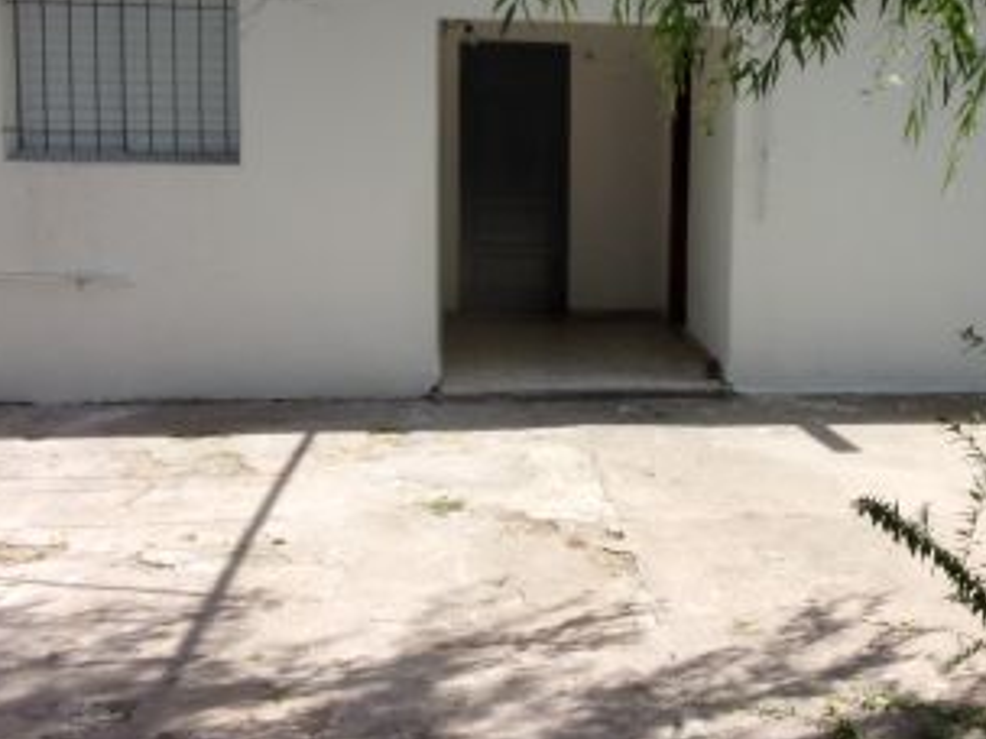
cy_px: 237
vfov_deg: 33.3
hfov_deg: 43.4
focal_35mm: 43
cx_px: 634
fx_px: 1225
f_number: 10.8
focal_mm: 5.1
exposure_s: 1/125
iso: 200
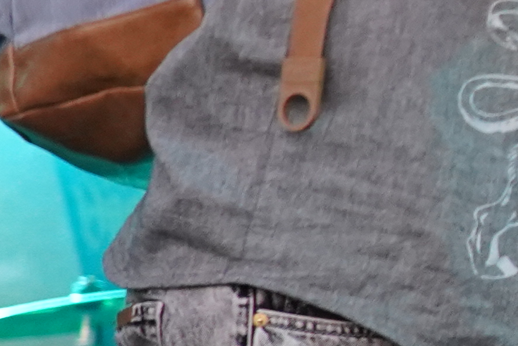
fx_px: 4691
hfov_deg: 6.0
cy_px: 102
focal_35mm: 326
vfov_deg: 4.2
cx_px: 1409
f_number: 4
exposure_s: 1/160
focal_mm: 48
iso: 3200
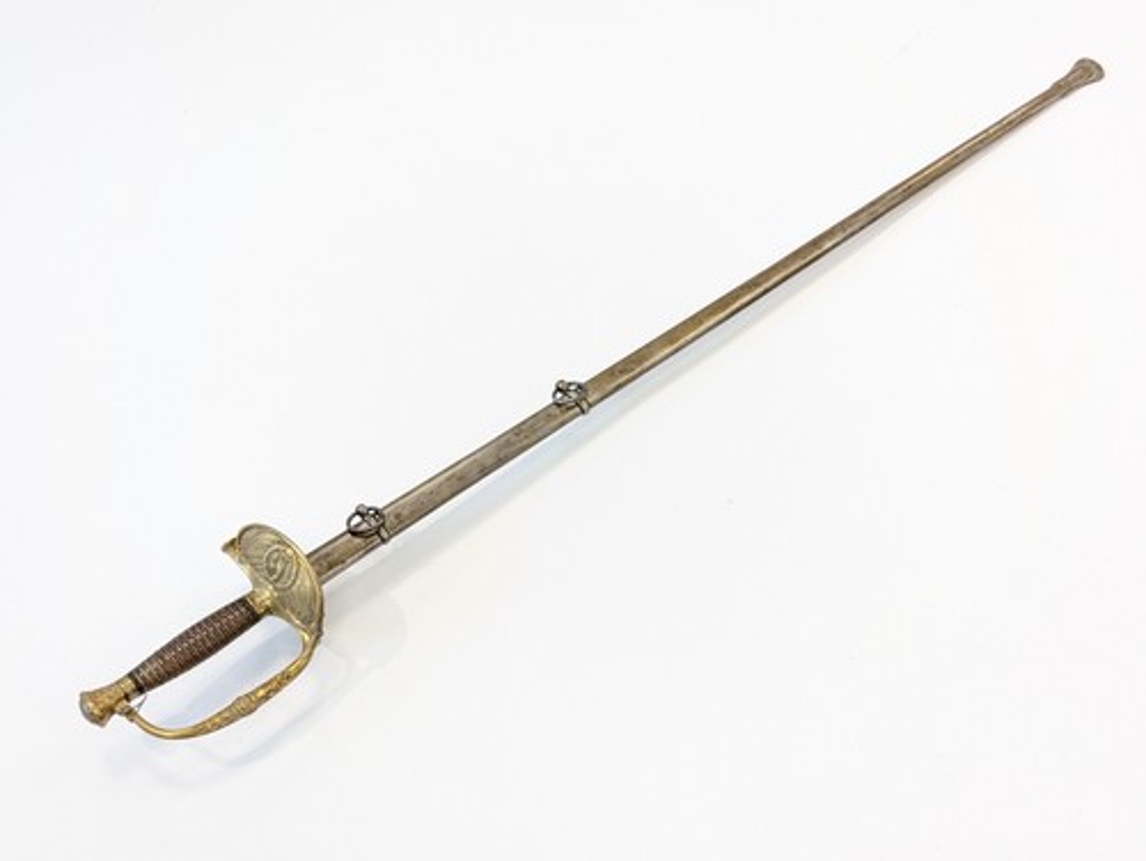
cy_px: 430
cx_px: 573
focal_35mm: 48
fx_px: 1591
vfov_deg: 30.3
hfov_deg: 39.6
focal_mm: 6.81
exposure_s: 1/99.9
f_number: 1.85
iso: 219
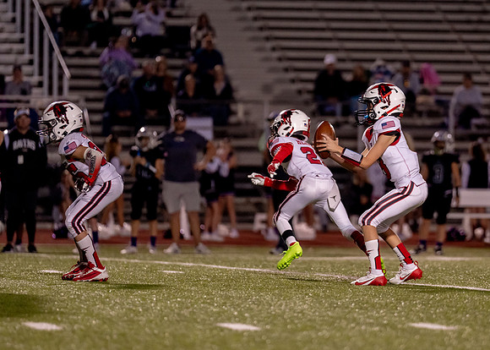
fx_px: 4145
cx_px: 339
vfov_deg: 4.8
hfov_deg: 6.8
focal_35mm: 298
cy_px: 145
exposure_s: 1/1000
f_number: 2.8
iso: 2000
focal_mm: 200
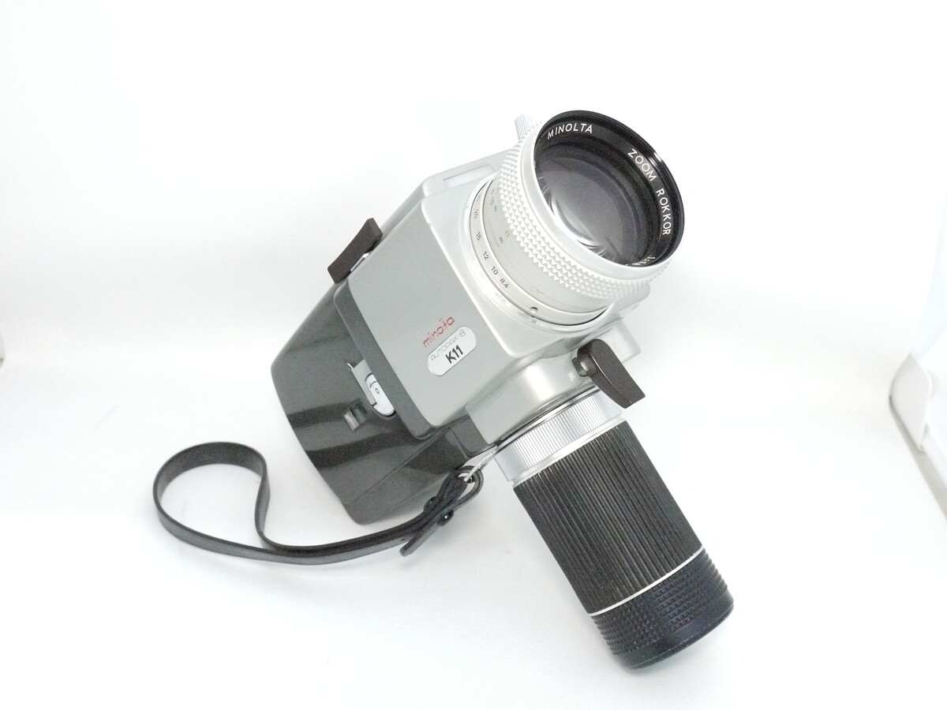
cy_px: 355
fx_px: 1094
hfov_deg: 46.8
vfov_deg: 36.0
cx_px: 474
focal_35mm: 40
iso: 3200
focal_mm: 20
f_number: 8
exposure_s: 1/125
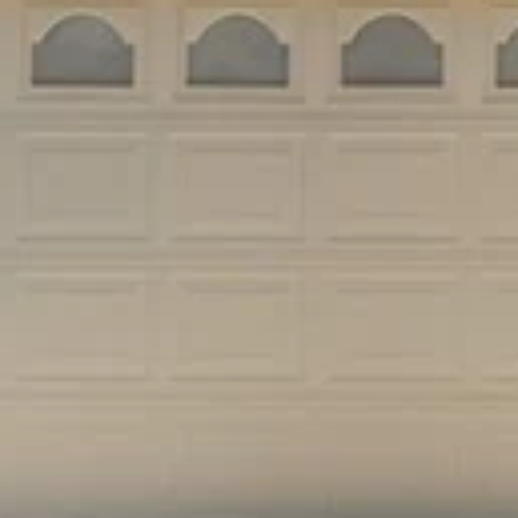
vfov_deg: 11.2
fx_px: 2624
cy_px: 78
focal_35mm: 155
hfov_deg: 11.3
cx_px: 337
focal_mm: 23
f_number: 11
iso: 800
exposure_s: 1/800
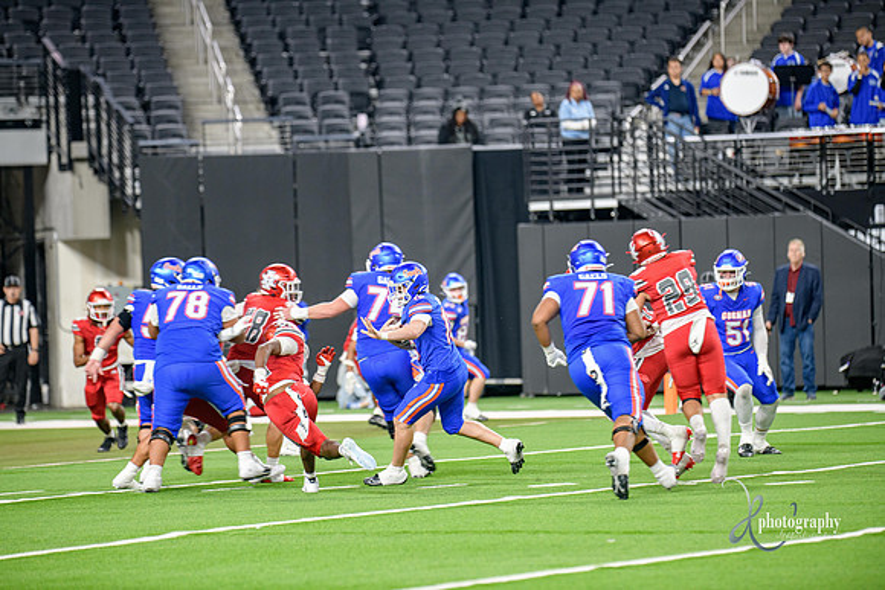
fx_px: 5409
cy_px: 295
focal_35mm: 220
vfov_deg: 6.2
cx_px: 442
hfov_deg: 9.4
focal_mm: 220
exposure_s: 1/400
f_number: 2.8
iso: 1000
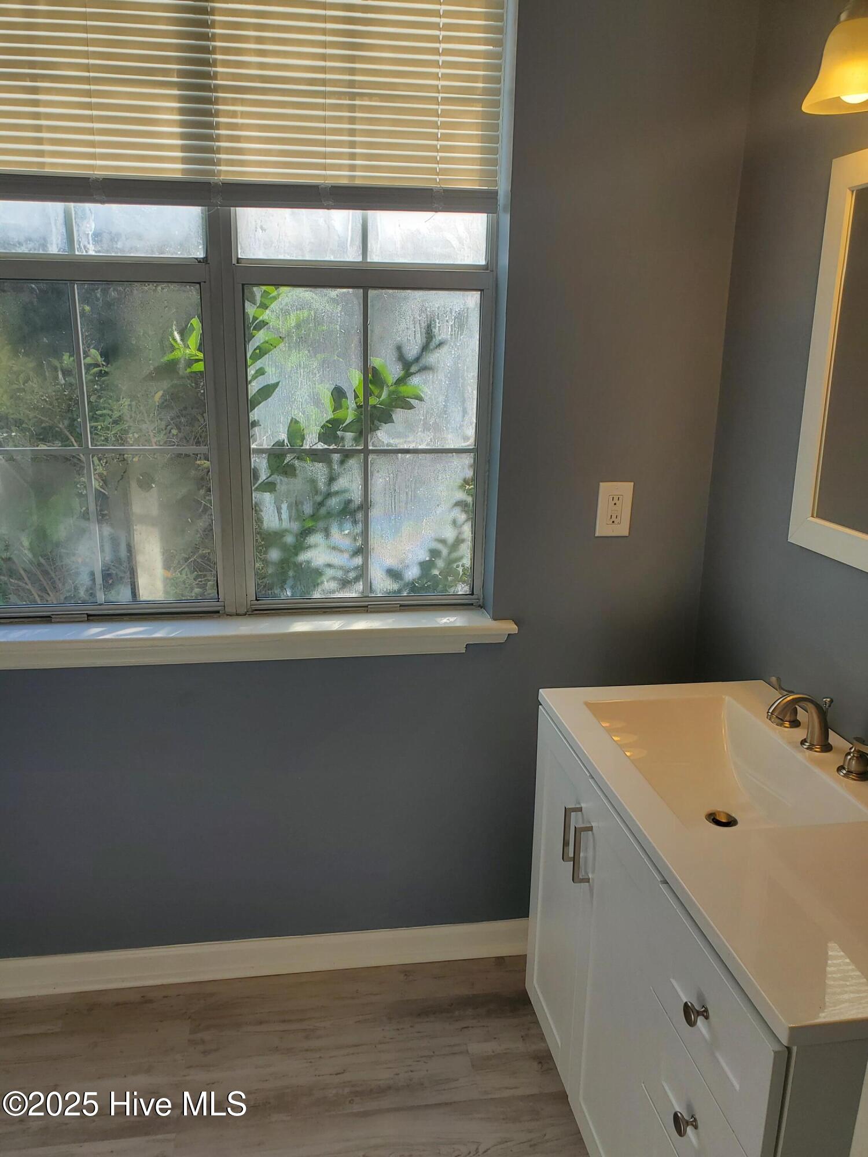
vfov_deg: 67.3
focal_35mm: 26
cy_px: 578
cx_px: 434
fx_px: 869
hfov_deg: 53.1
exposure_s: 1/373
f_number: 2.4
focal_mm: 4.3
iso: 50
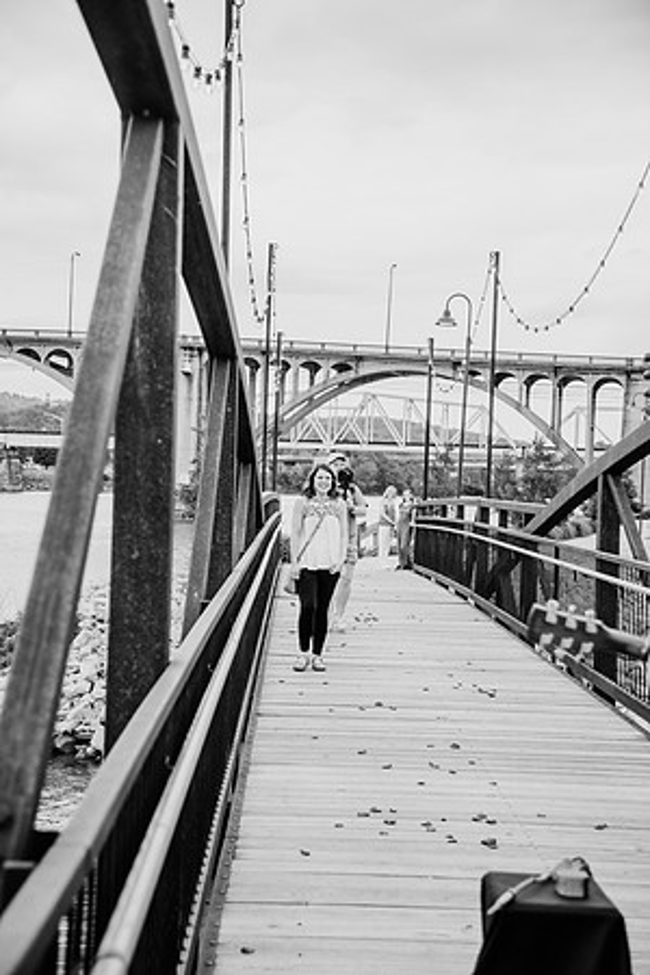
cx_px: 325
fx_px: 1408
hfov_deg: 26.0
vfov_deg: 38.2
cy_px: 488
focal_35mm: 52
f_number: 4
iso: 400
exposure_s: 1/640
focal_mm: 52
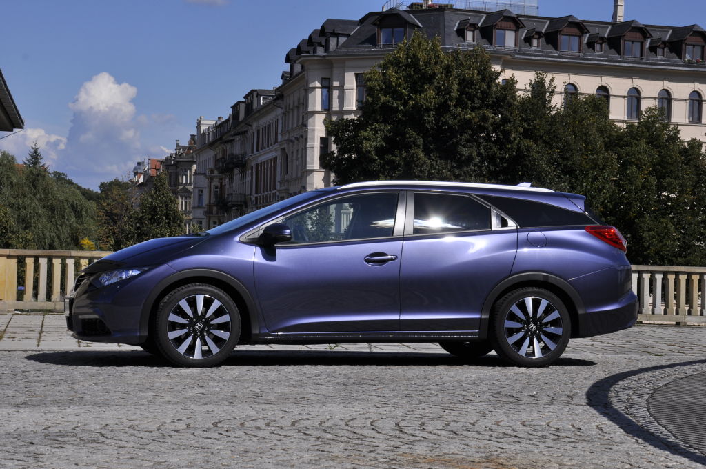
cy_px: 234
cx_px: 353
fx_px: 1704
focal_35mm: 87
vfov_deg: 15.7
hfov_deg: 23.4
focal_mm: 58
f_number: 14
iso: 200
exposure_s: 1/800
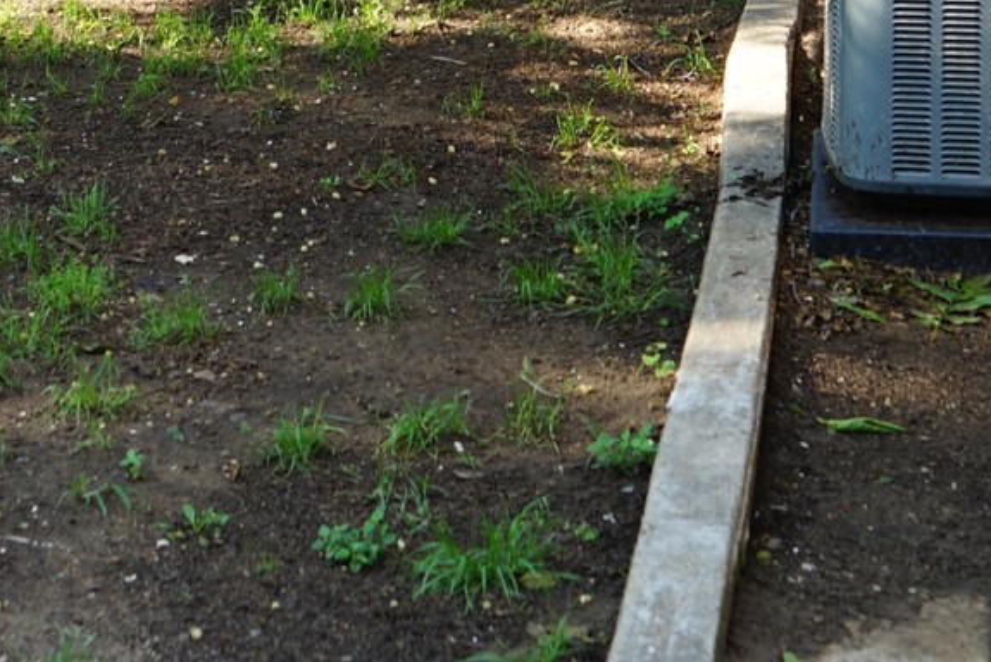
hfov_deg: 17.4
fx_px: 3222
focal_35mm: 117
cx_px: 243
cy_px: -379
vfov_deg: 11.2
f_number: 5
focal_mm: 31
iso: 100
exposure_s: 1/60
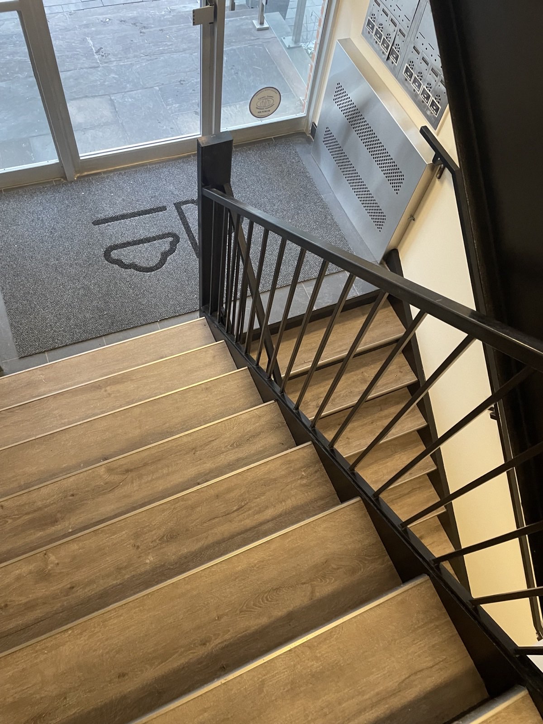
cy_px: 362
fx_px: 544
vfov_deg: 67.3
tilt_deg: -62.0
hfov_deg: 53.1
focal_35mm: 26
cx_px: 272
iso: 200
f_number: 1.6
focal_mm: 4.2
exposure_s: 1/60
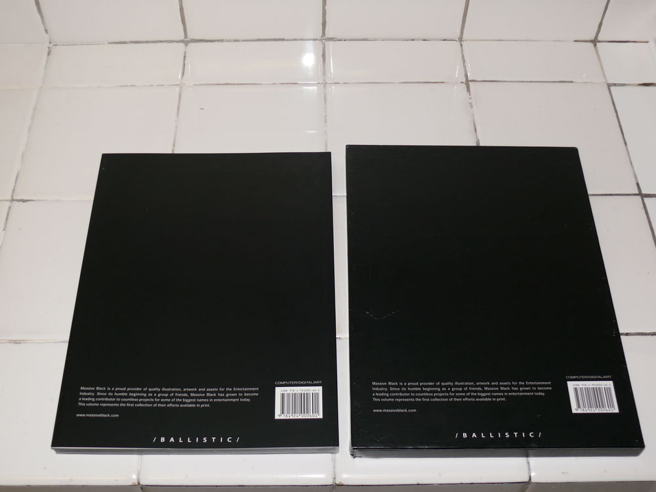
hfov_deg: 42.1
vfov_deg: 32.2
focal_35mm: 45
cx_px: 328
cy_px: 246
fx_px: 853
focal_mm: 8.9
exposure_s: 1/30
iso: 100
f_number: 2.8
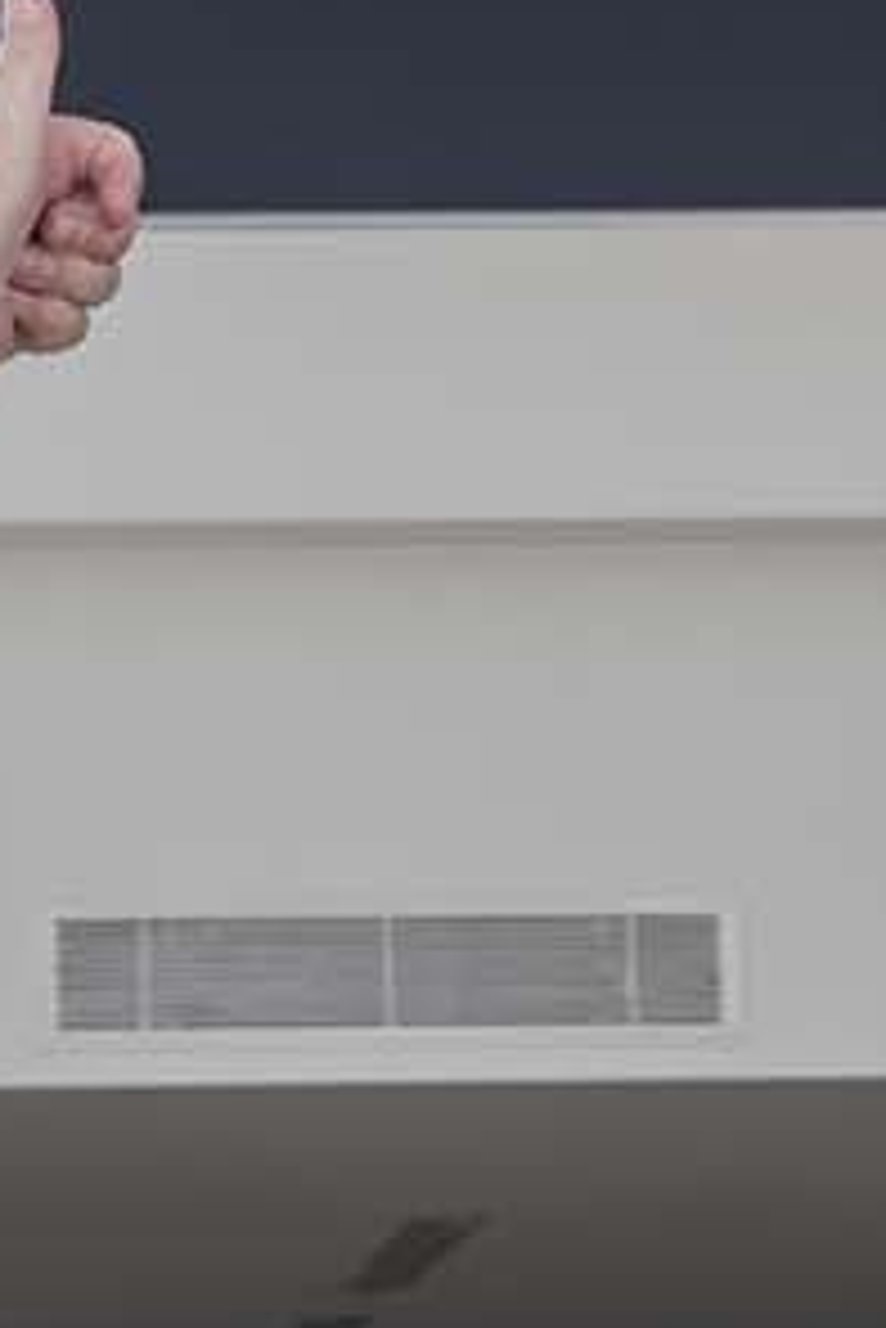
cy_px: 1958
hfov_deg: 5.6
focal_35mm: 244
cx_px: -274
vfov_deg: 8.3
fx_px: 8996
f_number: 9
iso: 500
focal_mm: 50
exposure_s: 1/200
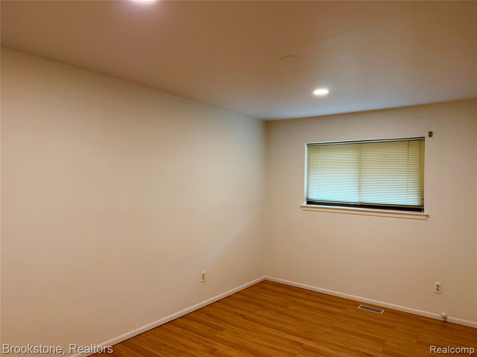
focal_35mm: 24
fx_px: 331
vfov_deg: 56.8
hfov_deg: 71.6
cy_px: 178
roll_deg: -1.2
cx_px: 238
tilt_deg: -0.3
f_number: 1.78
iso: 125
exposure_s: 1/60
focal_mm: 6.76
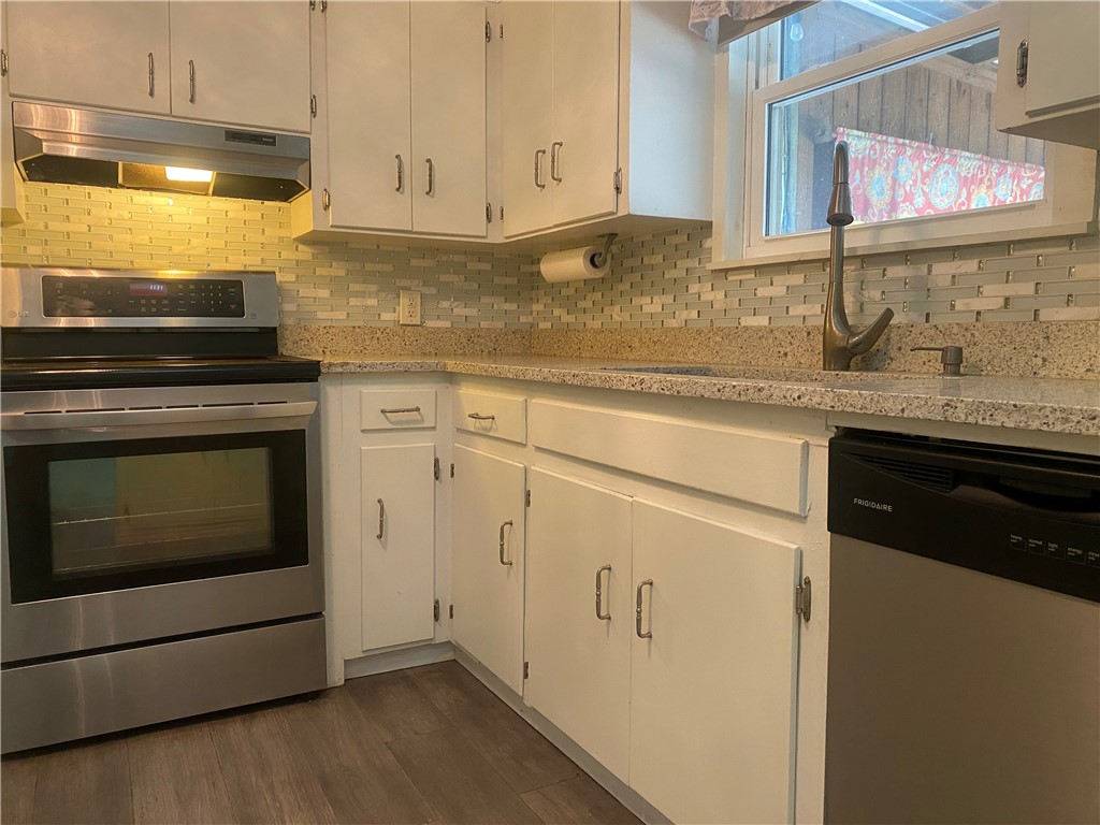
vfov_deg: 54.9
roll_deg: +0.2
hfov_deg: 69.4
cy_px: 412
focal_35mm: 25
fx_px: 794
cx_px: 550
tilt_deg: -4.9
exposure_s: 1/60
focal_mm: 4.25
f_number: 1.8
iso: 320
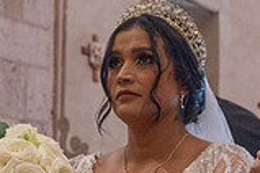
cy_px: 206
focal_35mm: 128
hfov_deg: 15.4
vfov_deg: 10.5
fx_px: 924
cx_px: 317
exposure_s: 1/100
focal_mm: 35
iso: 2500
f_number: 5
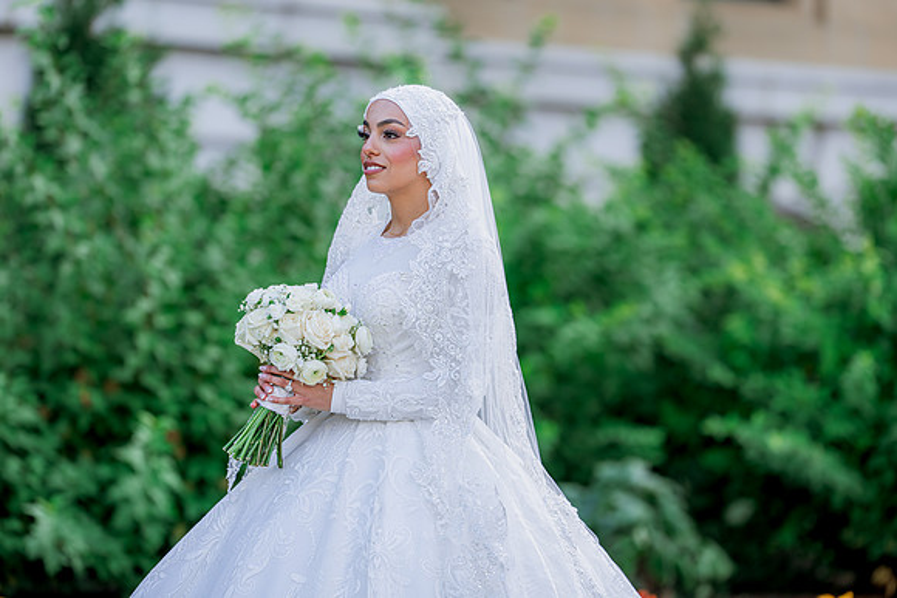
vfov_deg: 9.2
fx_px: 3738
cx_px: 448
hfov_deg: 13.7
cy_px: 299
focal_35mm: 150
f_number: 2.5
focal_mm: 150
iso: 100
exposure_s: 1/640
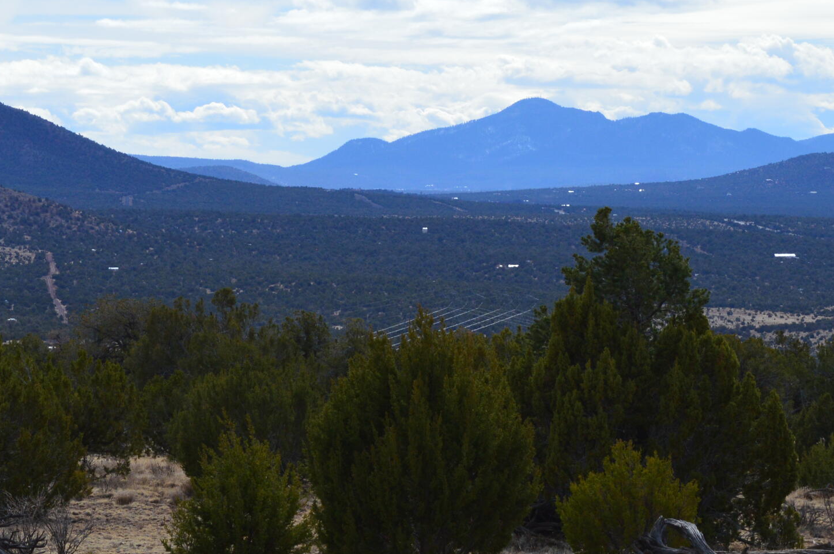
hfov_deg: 12.0
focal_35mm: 171
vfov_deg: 8.0
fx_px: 3959
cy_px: 191
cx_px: 565
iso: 280
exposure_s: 1/500
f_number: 11
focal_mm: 55
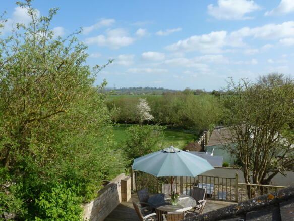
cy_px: 110
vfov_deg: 46.8
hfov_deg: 60.0
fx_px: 255
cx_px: 147
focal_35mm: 30
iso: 100
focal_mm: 5.4
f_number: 4.5
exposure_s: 1/500
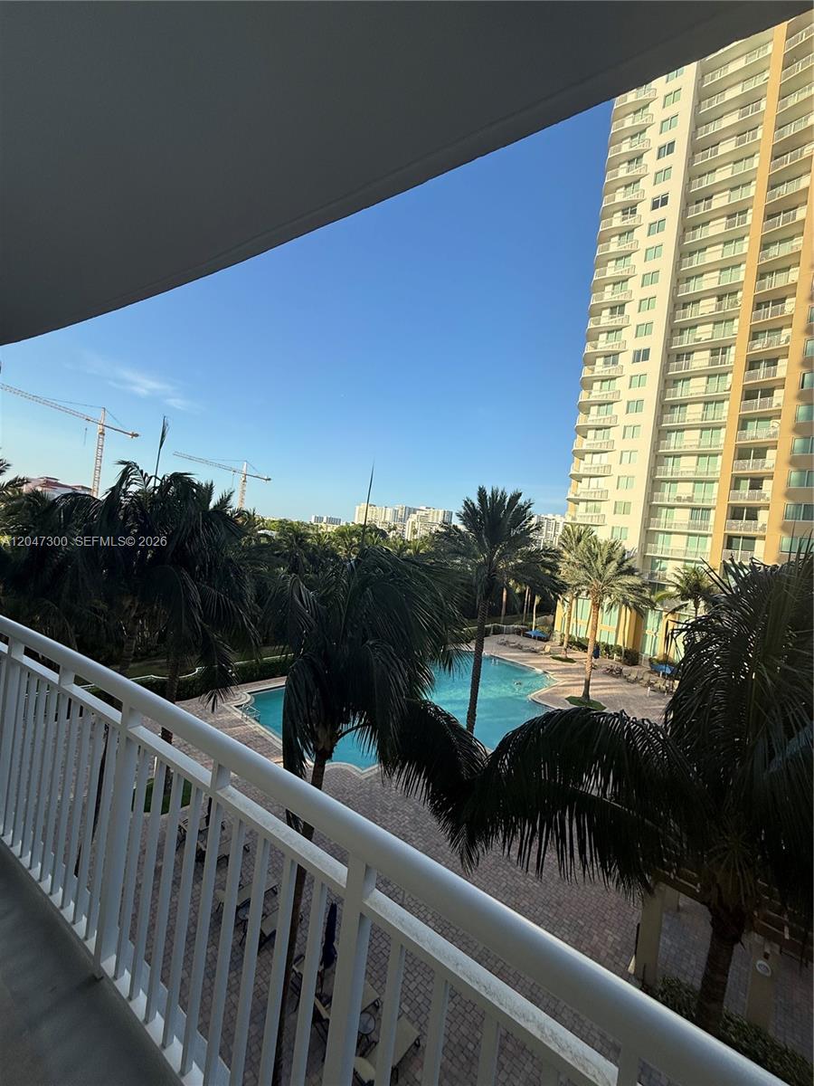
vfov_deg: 102.1
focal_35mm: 14
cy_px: 543
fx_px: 439
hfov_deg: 85.7
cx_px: 407
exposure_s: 1/1050
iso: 50
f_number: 2.2
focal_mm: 2.22
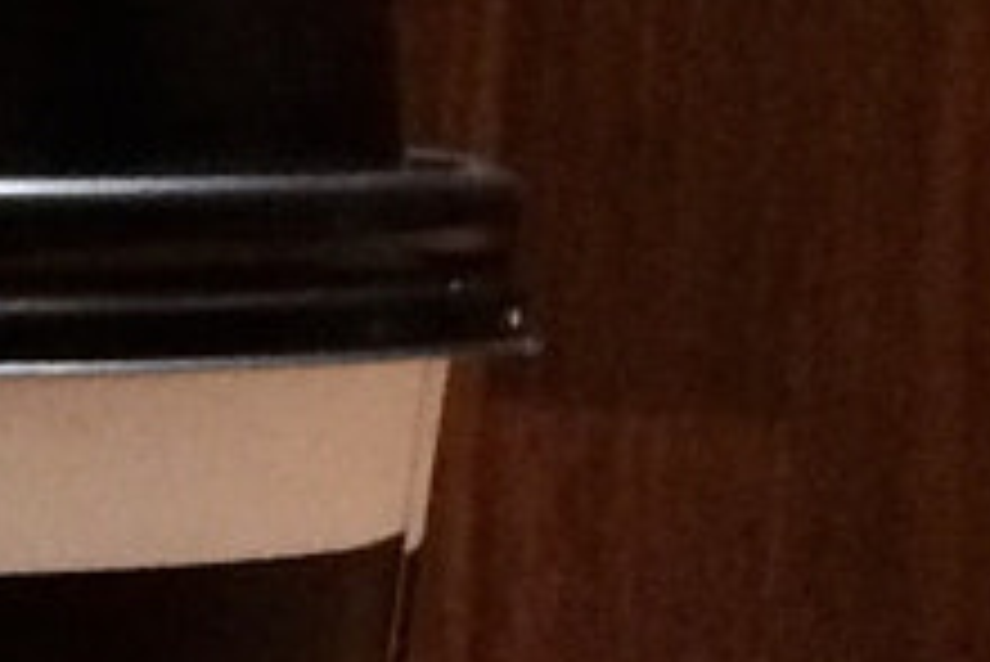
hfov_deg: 9.3
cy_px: 718
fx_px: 6026
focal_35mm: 219
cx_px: -90
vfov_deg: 6.3
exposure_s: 1/17
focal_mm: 4.15
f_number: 2.2
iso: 400
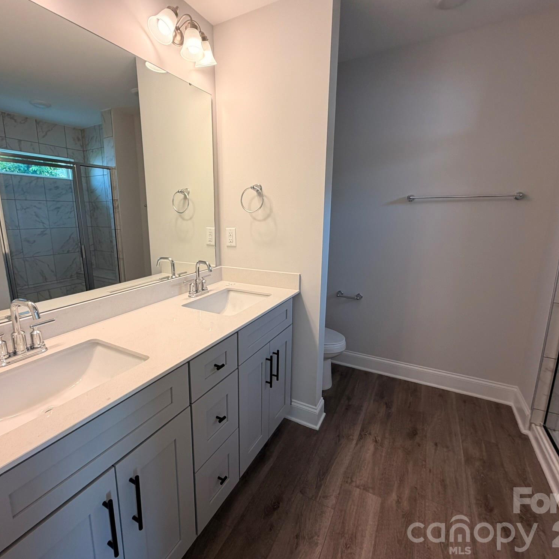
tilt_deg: -10.1
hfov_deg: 83.7
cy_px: 273
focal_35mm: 17
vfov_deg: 84.0
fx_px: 311
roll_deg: +1.2
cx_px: 249
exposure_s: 1/120
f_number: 2.2
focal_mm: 2.22
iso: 125
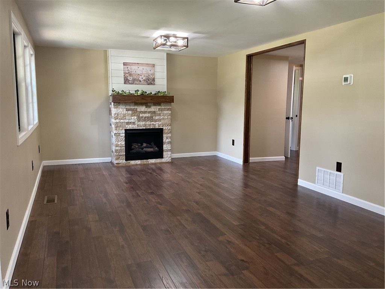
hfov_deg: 61.7
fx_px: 323
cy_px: 144
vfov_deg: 48.2
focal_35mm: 29
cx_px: 192
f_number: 1.8
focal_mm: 3
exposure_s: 1/60
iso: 100
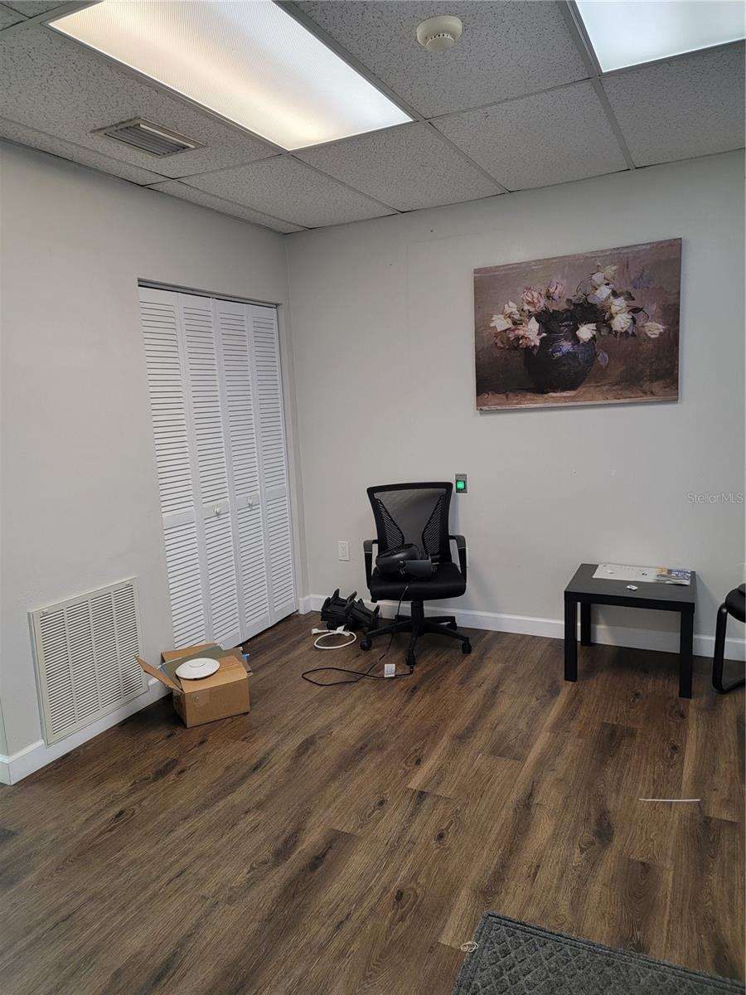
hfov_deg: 56.8
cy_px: 498
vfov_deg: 71.6
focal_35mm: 24
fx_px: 690
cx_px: 373
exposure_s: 1/120
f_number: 1.8
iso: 250
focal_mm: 6.7
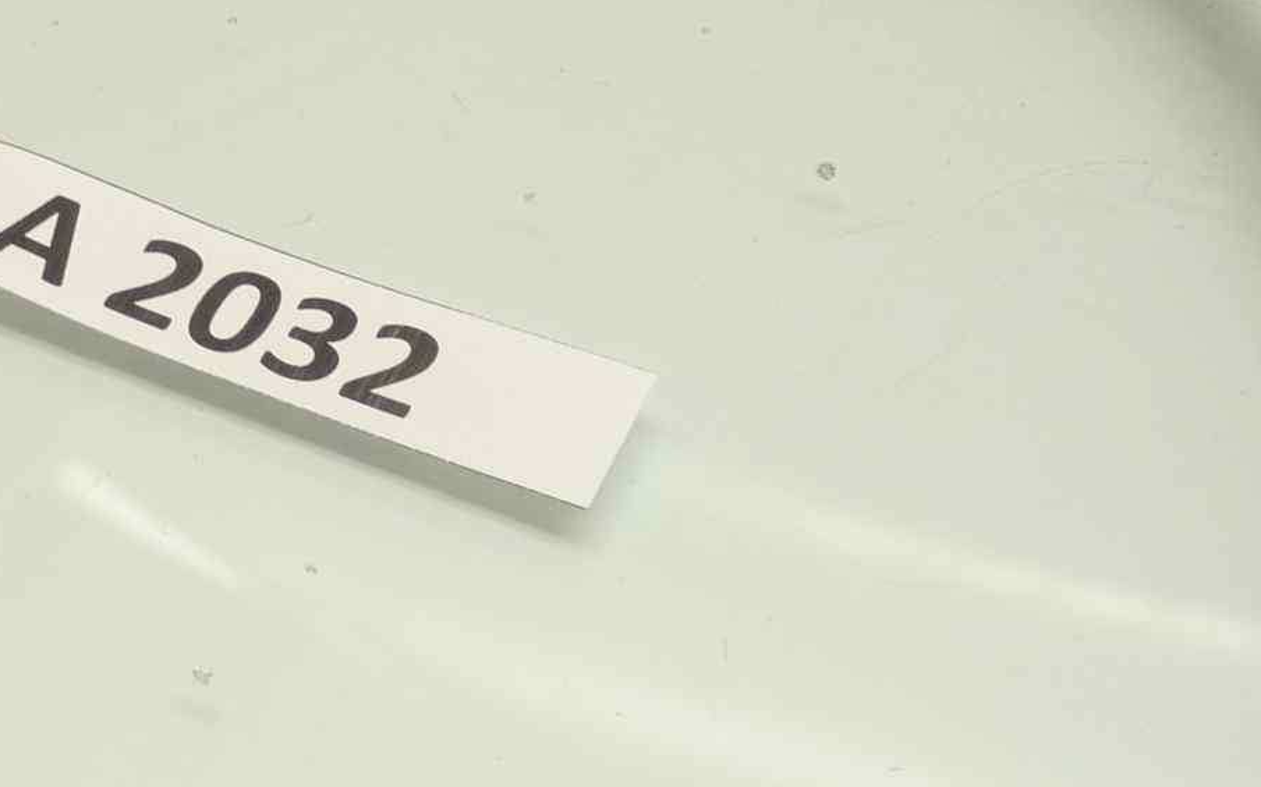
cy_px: 443
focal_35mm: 75
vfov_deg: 17.4
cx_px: 148
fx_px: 2577
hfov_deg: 26.6
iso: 80
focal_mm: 4.1
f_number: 3.3
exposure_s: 1/20
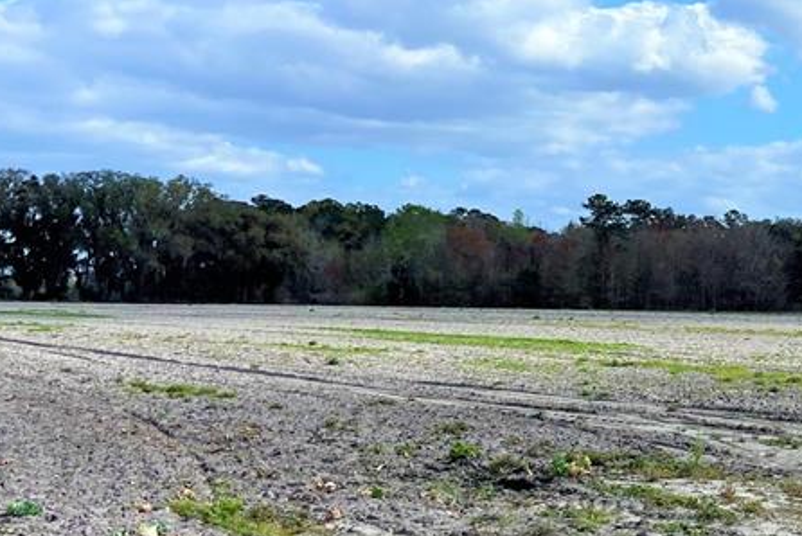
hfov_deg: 31.1
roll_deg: -2.0
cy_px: 141
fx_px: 1382
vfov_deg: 21.8
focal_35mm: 62
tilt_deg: +3.9
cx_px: 698
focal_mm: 4.25
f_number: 1.8
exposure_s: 1/4444
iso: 32
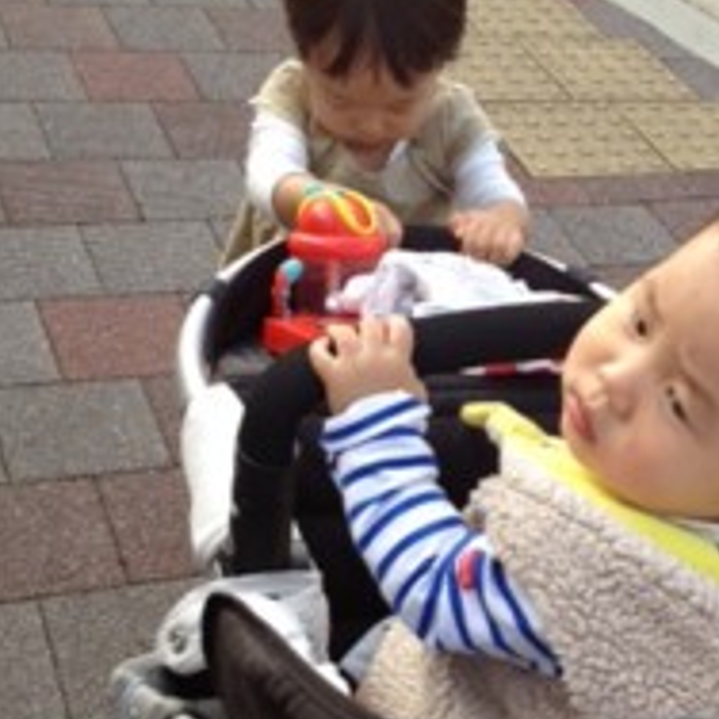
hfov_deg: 23.2
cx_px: 490
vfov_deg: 23.4
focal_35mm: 74
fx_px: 1739
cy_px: 379
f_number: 2.4
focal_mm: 4.28
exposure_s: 1/260
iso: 50
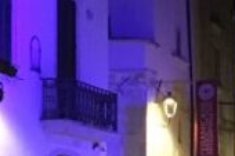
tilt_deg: +3.4
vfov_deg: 7.5
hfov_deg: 11.2
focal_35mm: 182
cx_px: 241
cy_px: 175
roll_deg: +0.3
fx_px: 1187
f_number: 2.2
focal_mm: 4.15
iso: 320
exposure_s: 1/17
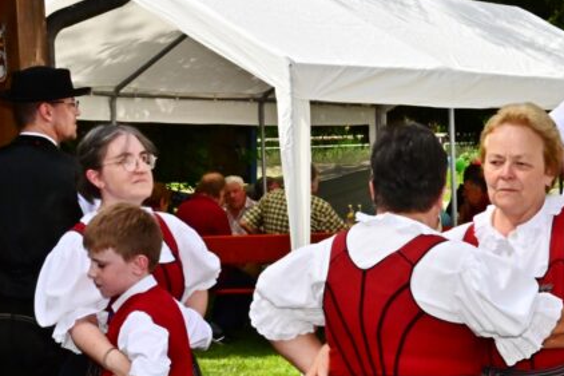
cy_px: 269
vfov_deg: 12.6
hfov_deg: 18.8
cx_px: 428
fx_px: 1691
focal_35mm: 108
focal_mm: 38
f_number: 22
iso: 1250
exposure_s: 1/200
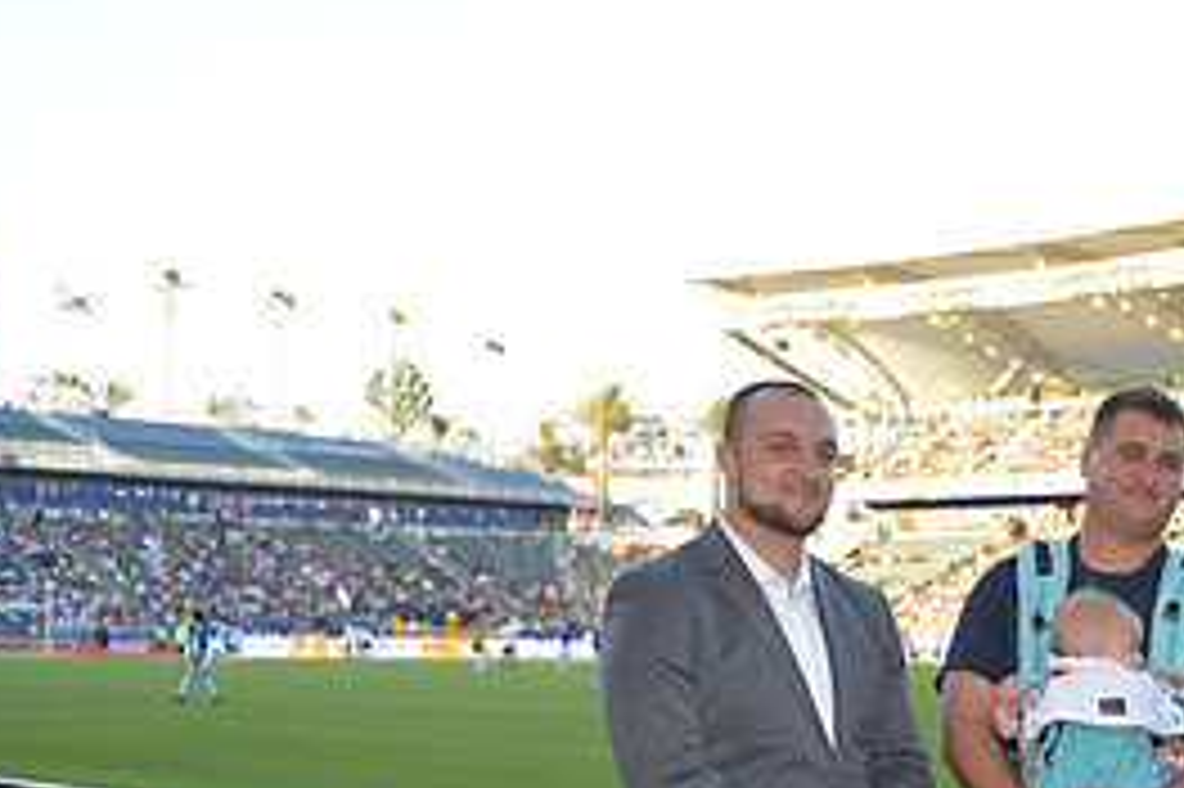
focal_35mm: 64
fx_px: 2103
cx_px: 1198
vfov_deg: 20.6
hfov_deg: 29.3
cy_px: 768
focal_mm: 29
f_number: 2.8
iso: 200
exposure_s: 1/320
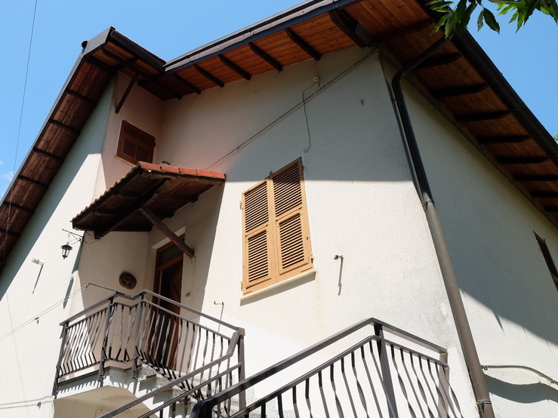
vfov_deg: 49.7
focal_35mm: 28
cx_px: 202
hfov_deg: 62.4
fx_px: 451
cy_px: 223
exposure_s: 1/400
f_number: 7.1
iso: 400
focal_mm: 13.8
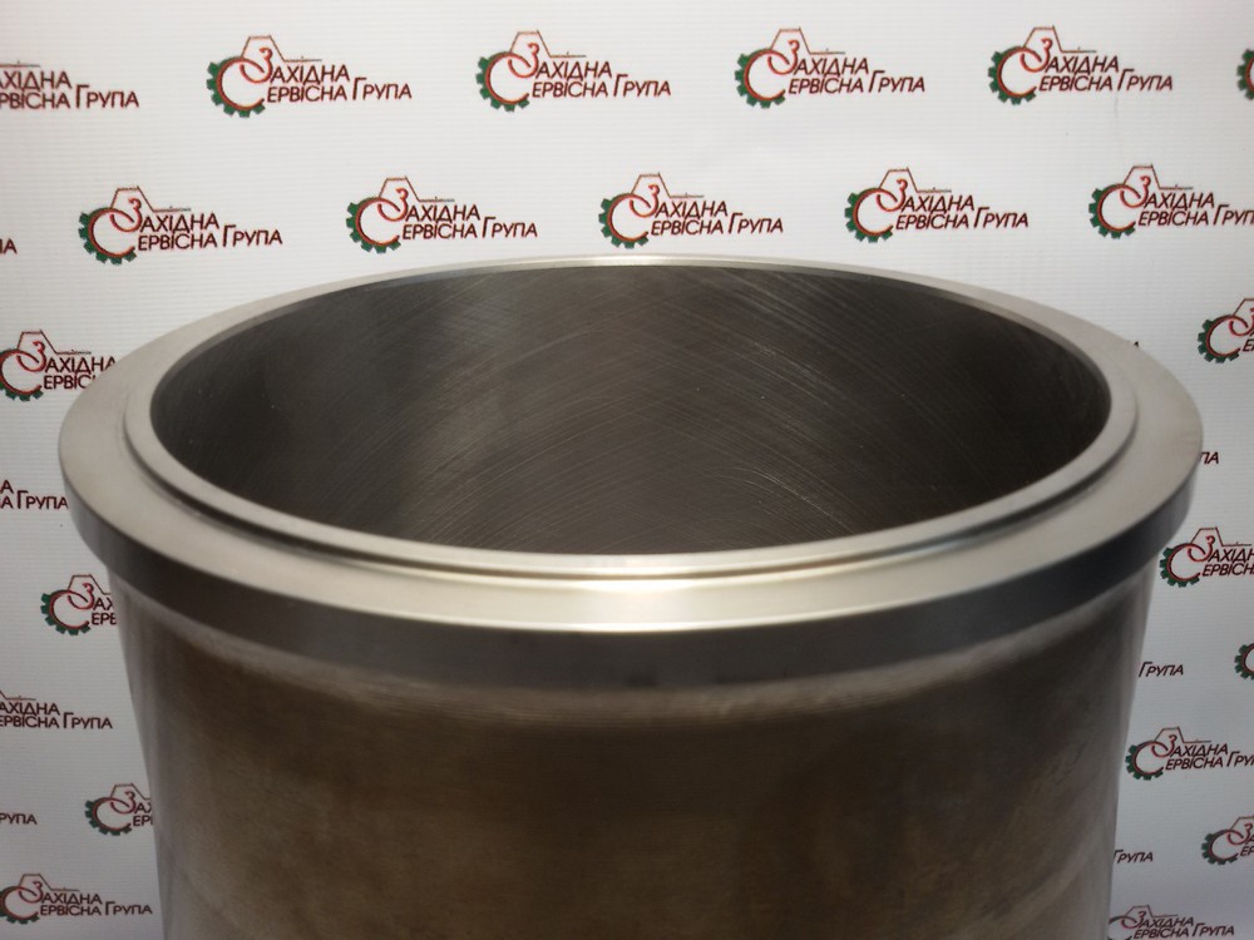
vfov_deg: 45.4
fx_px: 1123
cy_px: 470
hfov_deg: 58.4
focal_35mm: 31
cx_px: 627
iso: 40
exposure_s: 1/50
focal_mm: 2.93
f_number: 2.4
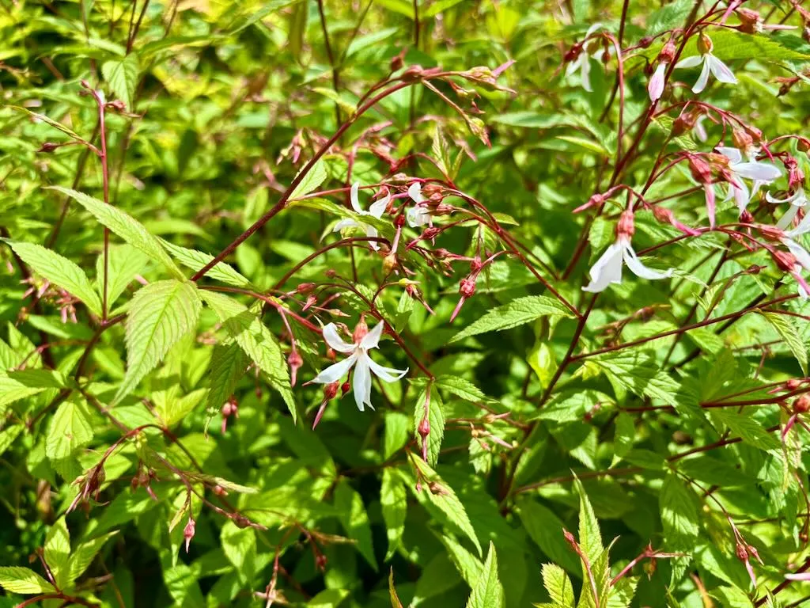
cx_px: 405
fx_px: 608
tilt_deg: -34.1
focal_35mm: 26
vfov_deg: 53.1
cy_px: 304
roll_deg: +3.7
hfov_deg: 67.3
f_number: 1.6
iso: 50
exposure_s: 1/1499
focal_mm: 5.96
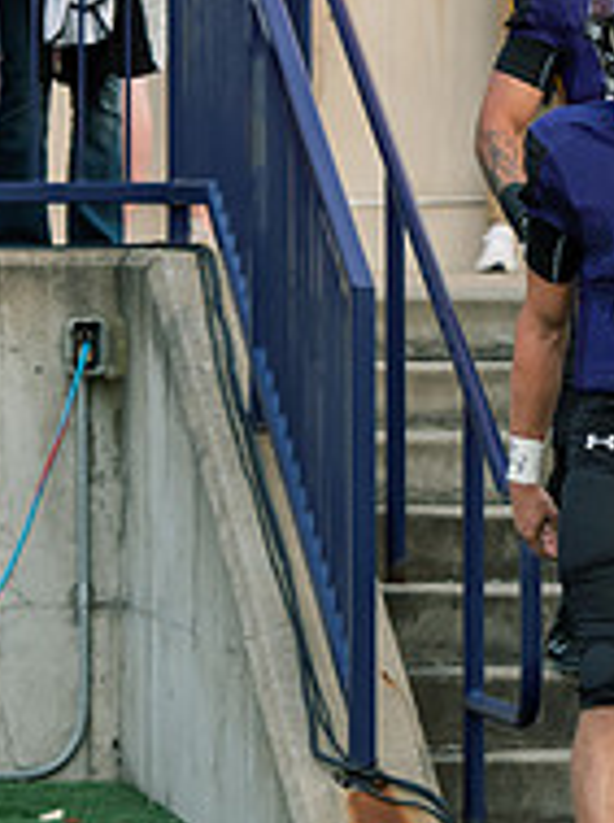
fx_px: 8424
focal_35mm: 355
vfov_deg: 5.6
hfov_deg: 4.2
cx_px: 705
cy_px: 277
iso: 800
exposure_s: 1/500
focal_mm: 120
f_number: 4.5
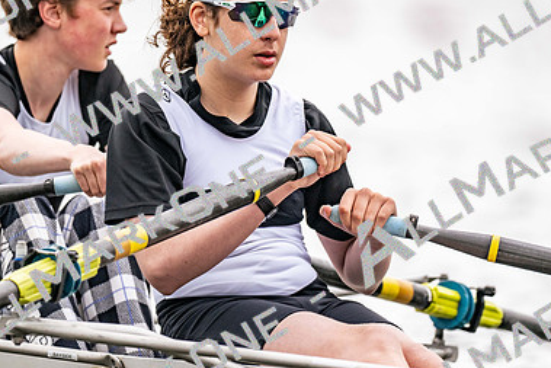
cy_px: 151
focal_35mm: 918
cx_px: 233
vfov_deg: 1.5
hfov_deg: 2.2
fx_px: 14055
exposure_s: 1/2500
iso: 450
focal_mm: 600
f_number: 4
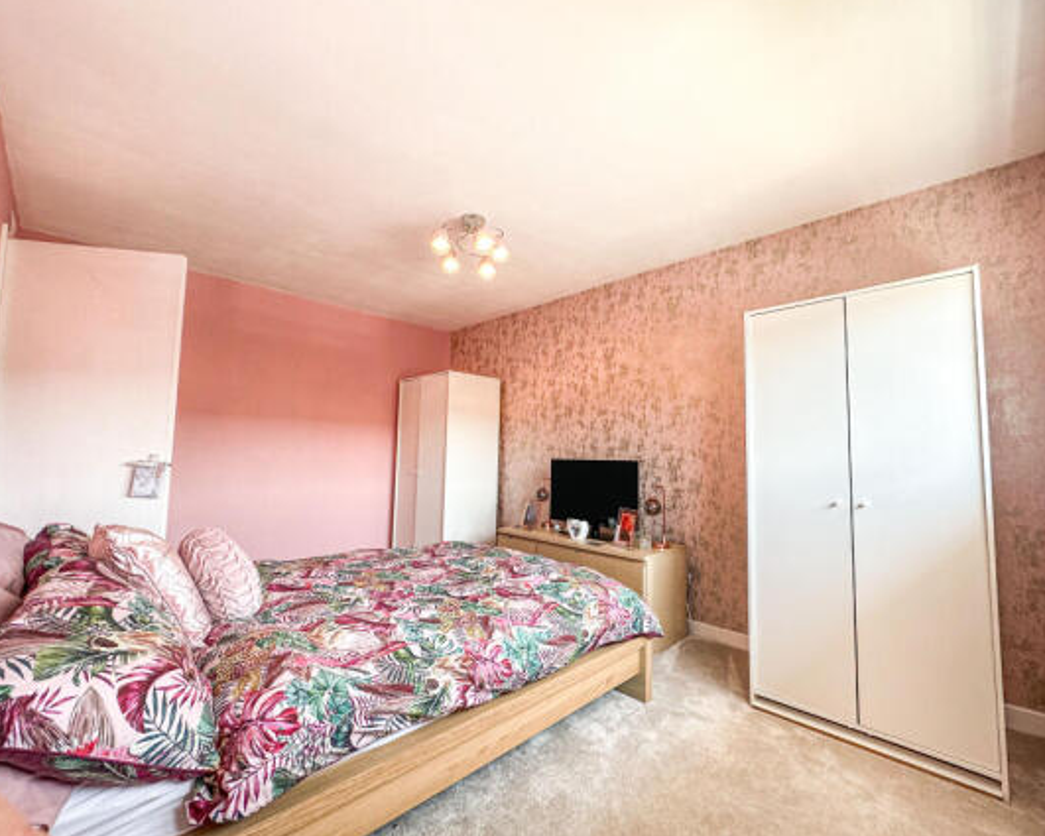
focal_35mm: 15
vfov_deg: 84.1
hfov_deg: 96.7
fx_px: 464
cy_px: 420
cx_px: 550
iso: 80
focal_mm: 2.22
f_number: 2.2
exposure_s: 1/100
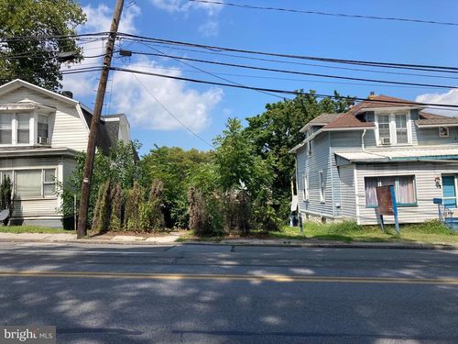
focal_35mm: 28
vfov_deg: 49.7
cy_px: 172
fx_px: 370
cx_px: 229
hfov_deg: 63.4
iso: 20
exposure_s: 1/2000
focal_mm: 3.99
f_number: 1.8
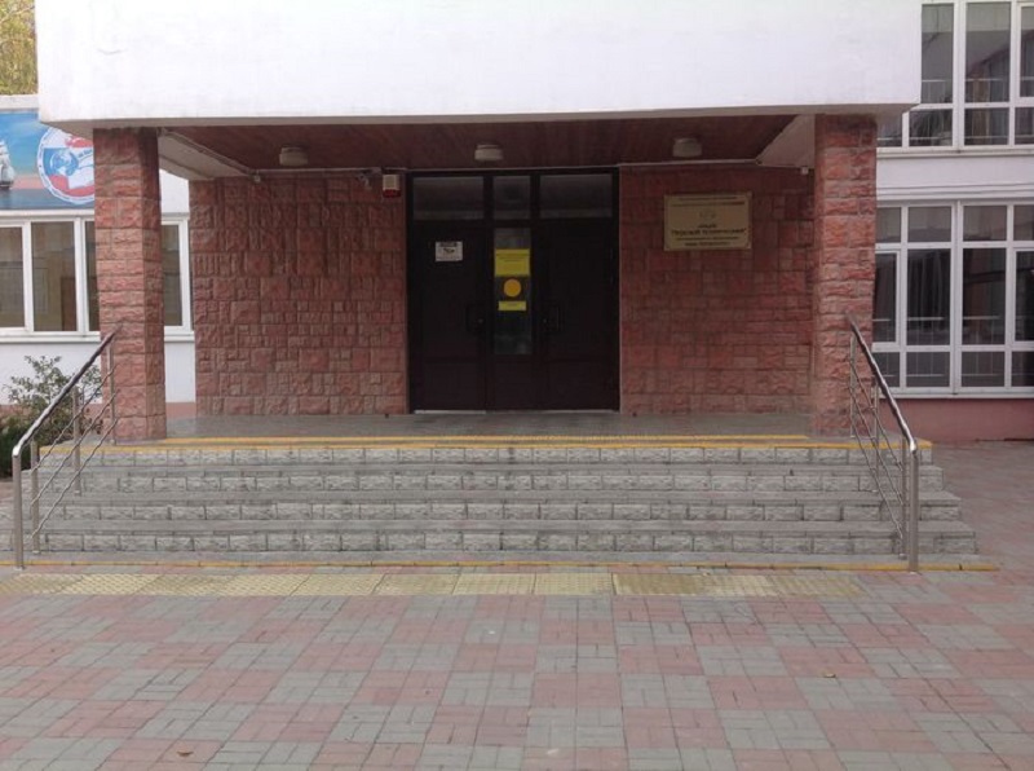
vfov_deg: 40.5
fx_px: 1043
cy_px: 386
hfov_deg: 52.7
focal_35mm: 35
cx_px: 517
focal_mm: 4.28
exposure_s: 1/458
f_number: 2.4
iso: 50
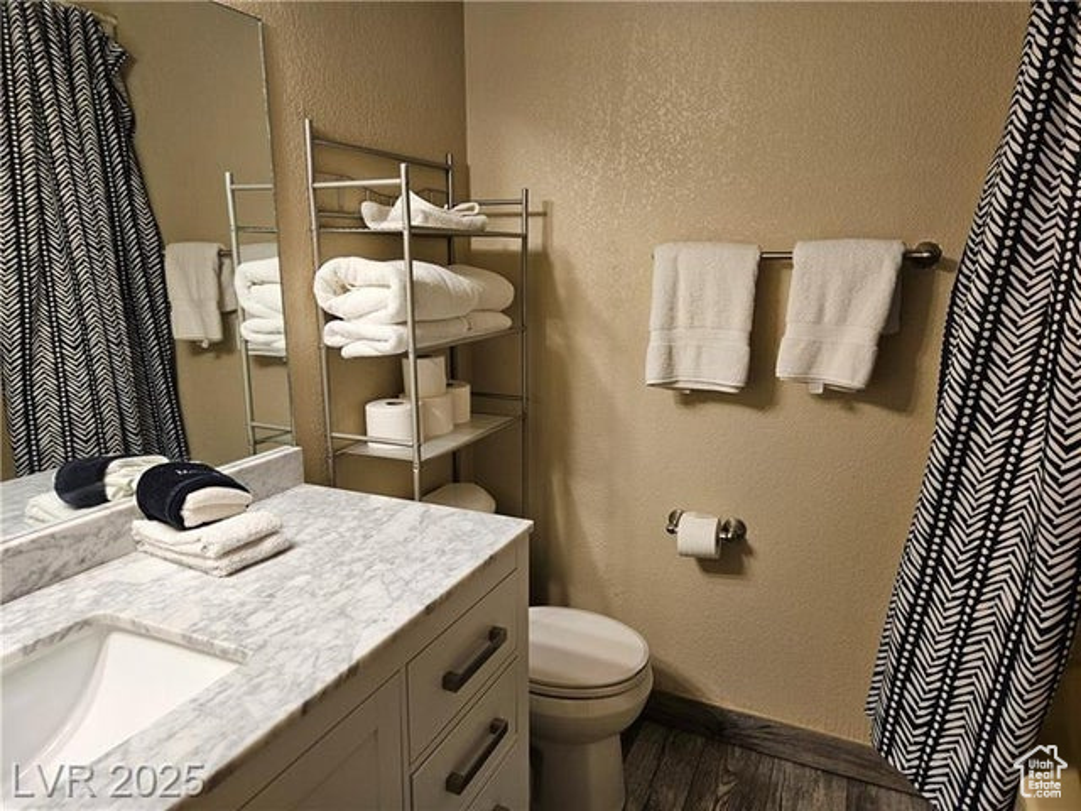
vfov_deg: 58.9
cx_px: 540
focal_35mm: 23
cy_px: 406
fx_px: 718
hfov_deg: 73.9
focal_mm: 5.4
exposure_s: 1/120
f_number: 1.8
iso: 100
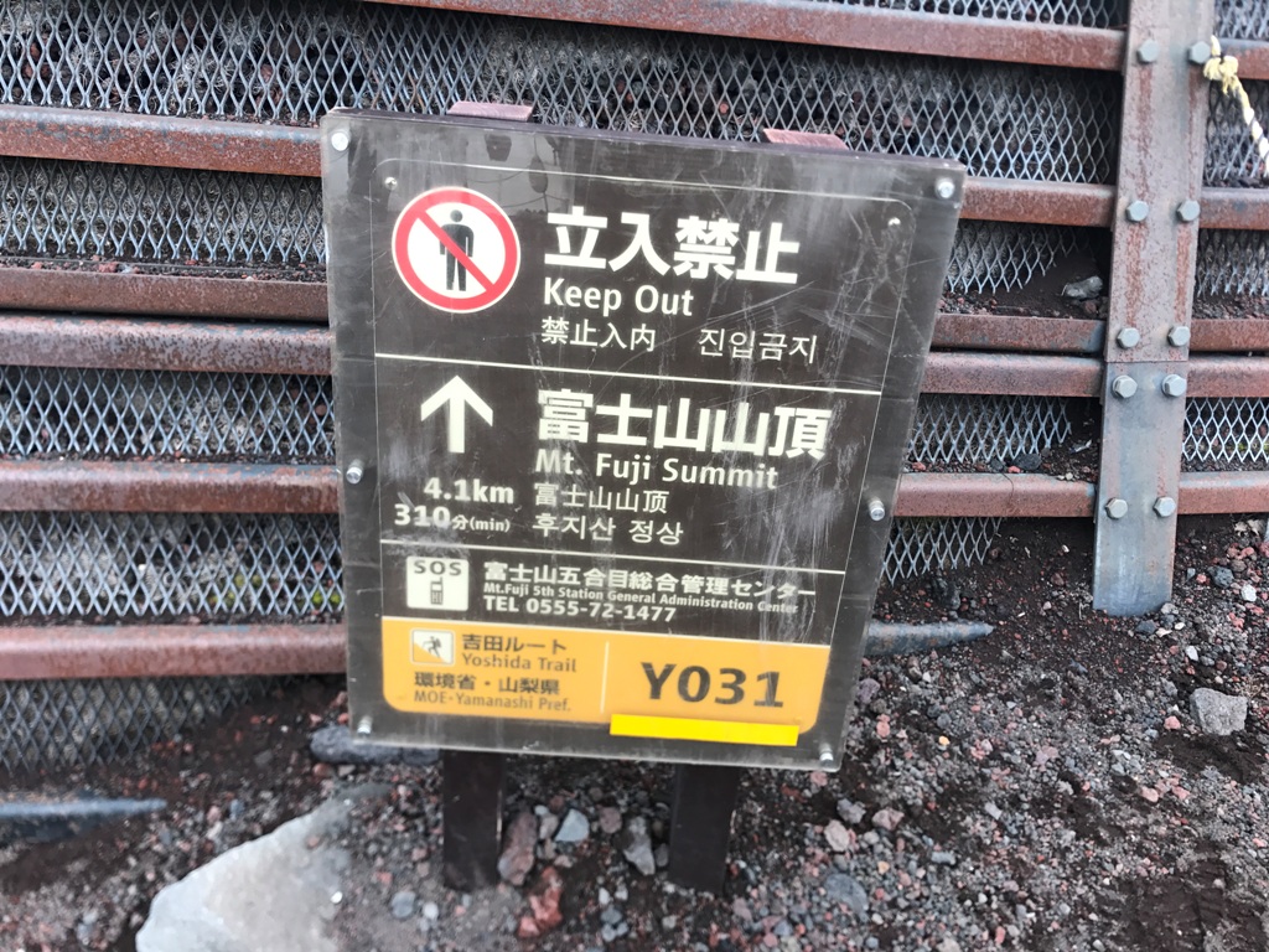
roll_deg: +1.1
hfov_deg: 63.4
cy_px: 476
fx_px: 1026
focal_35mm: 28
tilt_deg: -23.9
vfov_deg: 49.7
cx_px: 634
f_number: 1.8
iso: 25
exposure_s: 1/120
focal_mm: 3.99
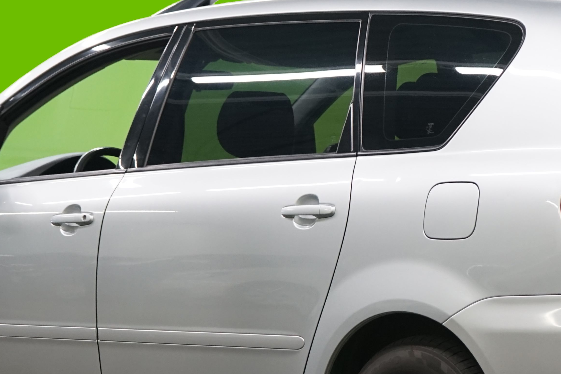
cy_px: 221
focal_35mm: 174
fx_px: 2711
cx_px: 405
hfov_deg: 11.8
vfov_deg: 7.9
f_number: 5.6
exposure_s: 1/50
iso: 800
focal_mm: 67
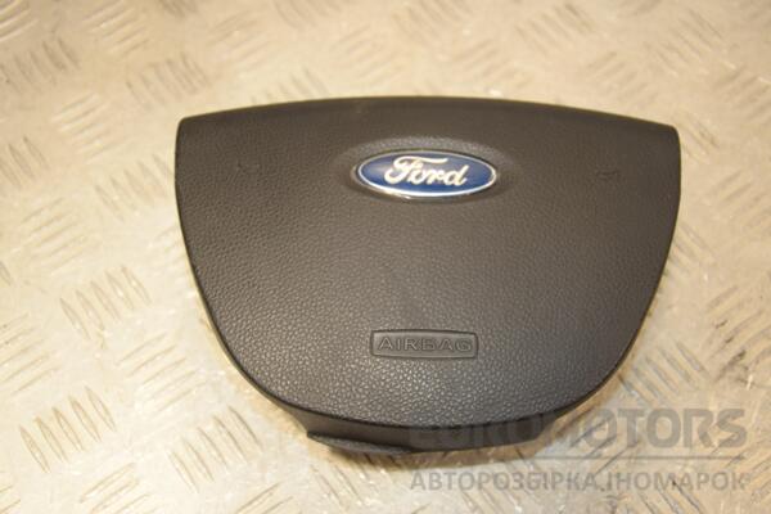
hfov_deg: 33.4
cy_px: 257
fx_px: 1285
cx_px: 386
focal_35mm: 60
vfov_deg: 22.6
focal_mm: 40
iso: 800
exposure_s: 1/200
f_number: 5
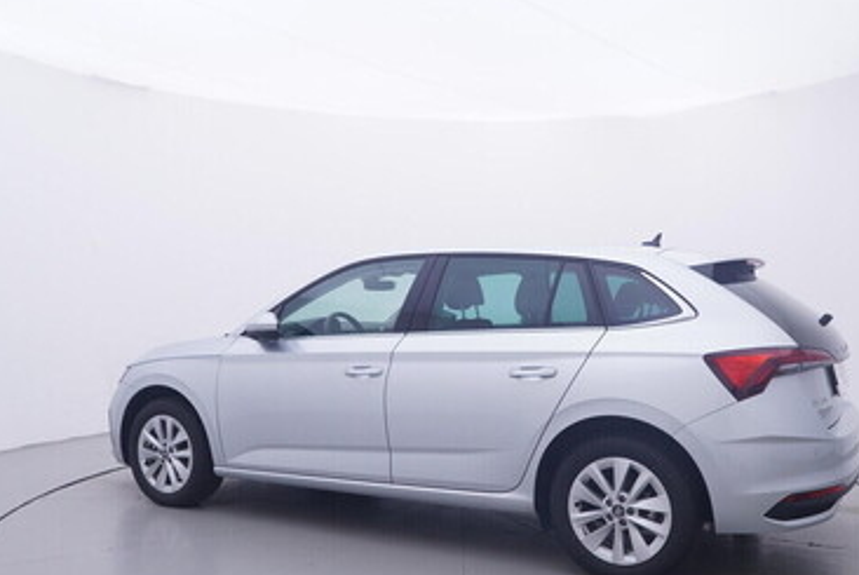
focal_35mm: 34
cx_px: 482
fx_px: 806
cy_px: 339
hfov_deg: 55.9
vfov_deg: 39.1
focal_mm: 15
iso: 200
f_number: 5
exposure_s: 1/80
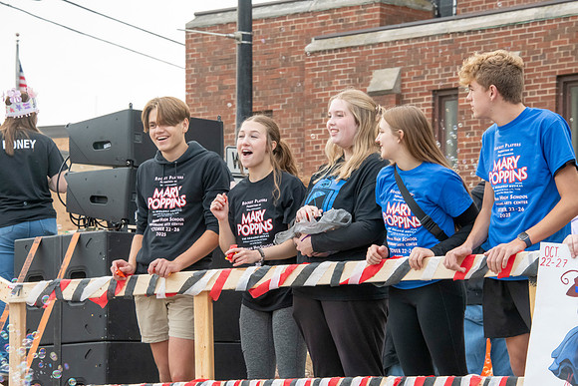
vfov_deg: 10.2
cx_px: 289
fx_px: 2168
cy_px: 193
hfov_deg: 15.2
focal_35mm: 135
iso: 3200
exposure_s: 1/250
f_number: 11
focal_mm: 135
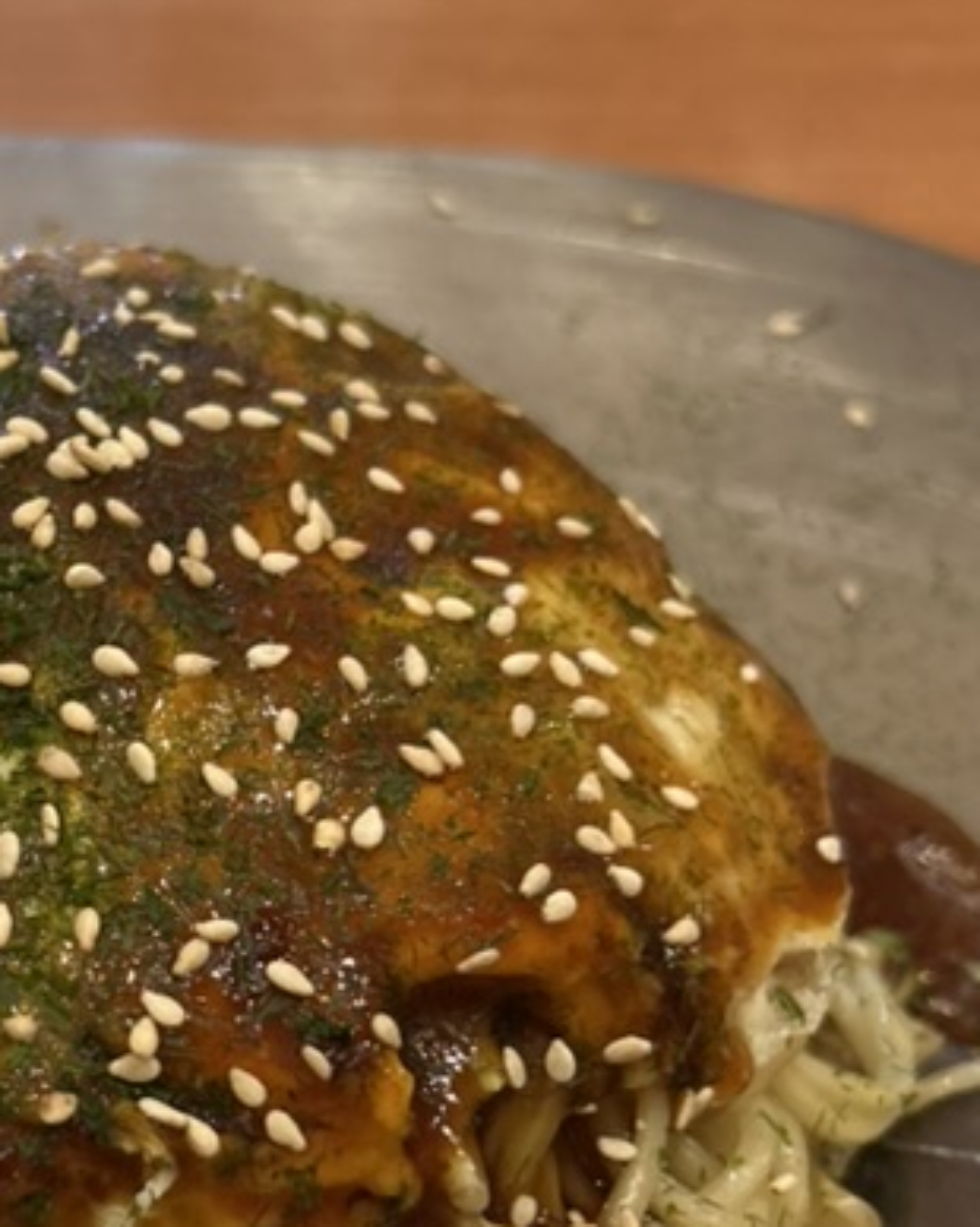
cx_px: -32
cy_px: 892
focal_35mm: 67
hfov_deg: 21.8
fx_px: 2431
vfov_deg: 28.0
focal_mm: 5.7
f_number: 1.5
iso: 400
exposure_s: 1/40
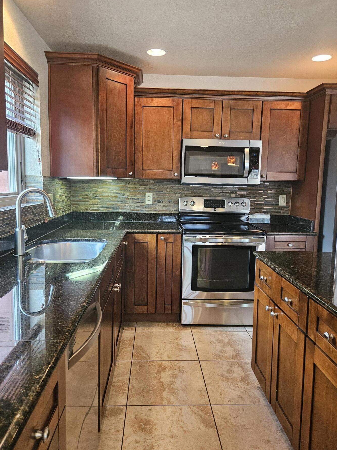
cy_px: 227
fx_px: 337
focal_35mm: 26
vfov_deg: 67.3
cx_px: 169
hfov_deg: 53.1
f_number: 1.8
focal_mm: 5.4
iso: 500
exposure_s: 1/120
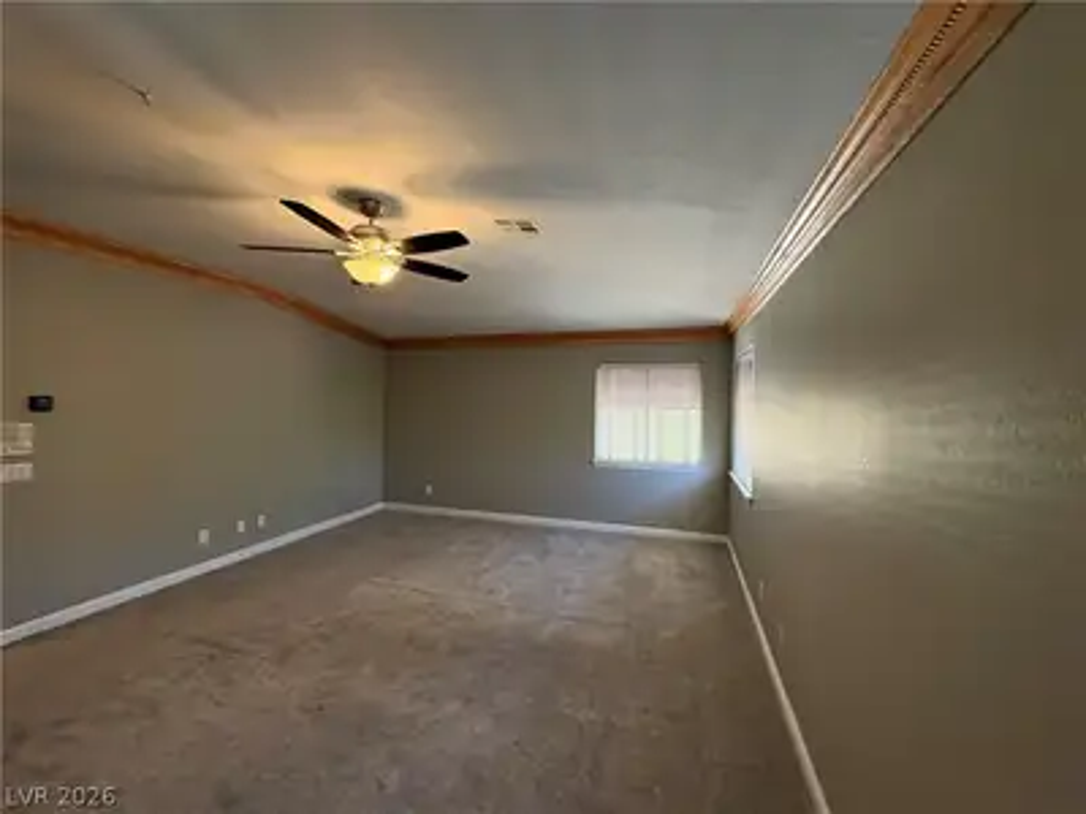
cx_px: 543
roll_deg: +0.1
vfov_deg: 85.7
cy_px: 407
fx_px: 439
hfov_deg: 102.1
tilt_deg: -0.7
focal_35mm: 14
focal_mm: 2.22
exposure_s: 1/60
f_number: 2.2
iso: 250
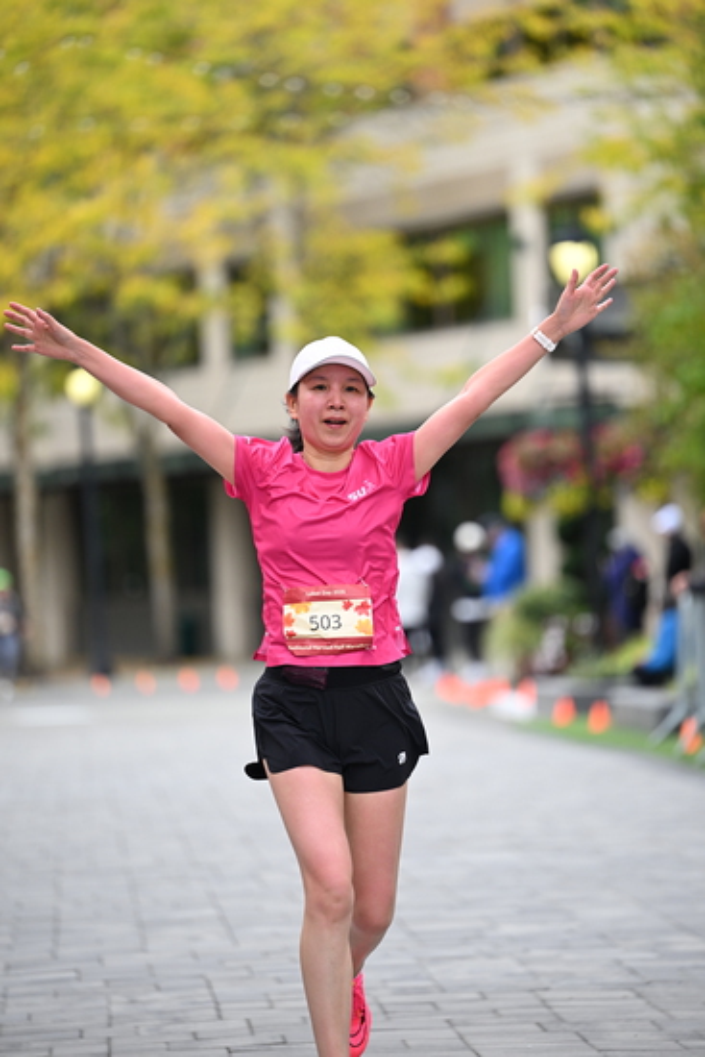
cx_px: 352
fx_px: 5137
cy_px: 528
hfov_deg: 7.9
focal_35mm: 175
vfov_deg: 11.7
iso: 640
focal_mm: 175
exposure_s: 1/2000
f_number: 2.8
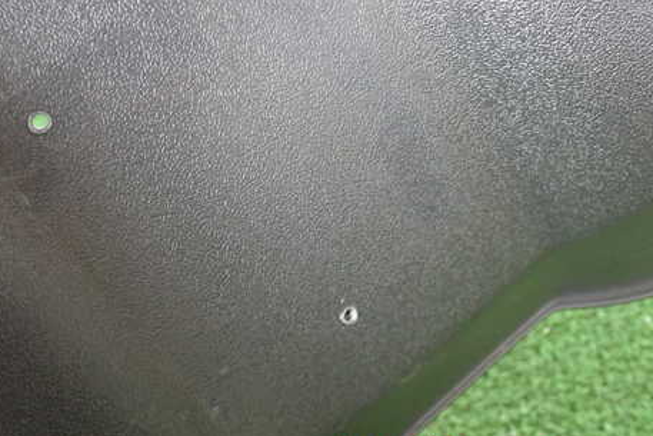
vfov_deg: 24.1
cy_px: 149
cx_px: 236
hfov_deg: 35.4
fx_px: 1016
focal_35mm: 56
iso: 800
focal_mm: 7.31
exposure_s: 1/30
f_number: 2.8
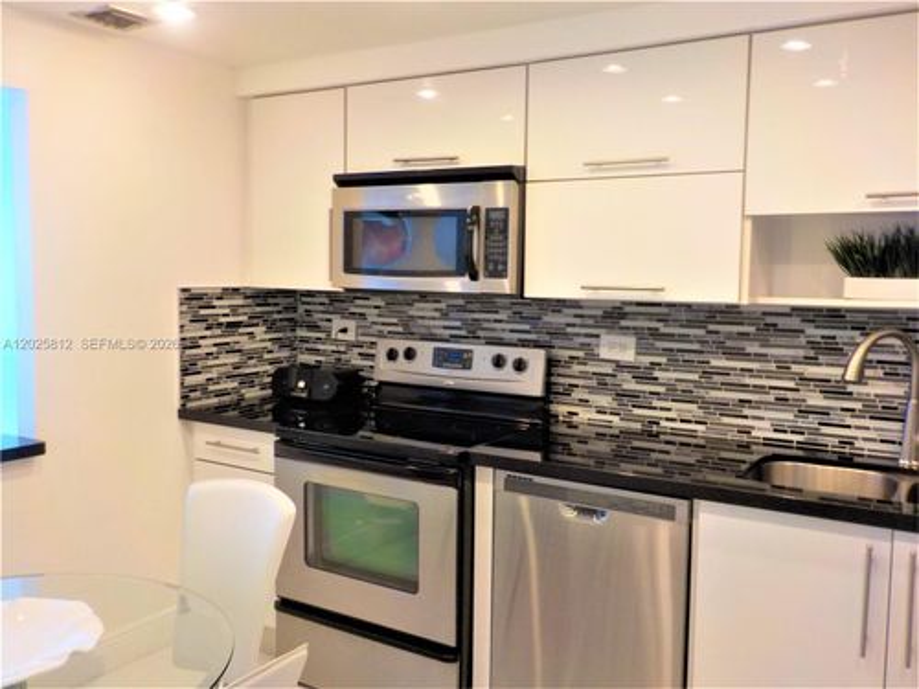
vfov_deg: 46.8
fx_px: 796
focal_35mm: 30
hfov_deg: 60.0
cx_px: 460
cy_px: 344
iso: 140
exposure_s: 1/30
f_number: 3.3
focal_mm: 4.1
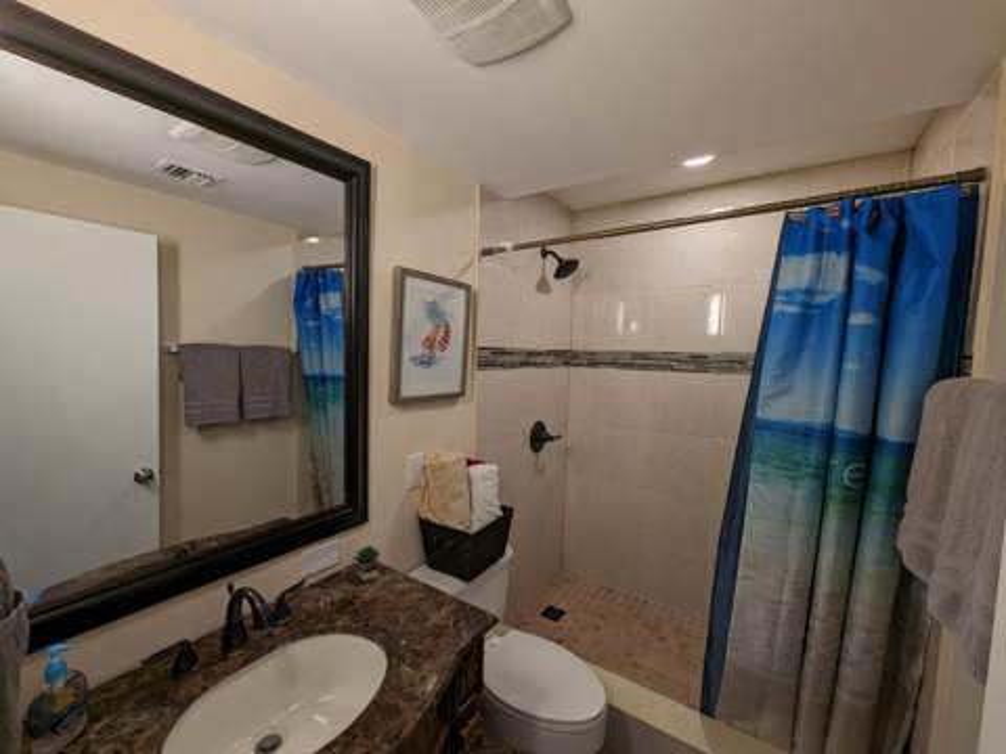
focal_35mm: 13
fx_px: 378
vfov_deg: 89.9
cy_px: 377
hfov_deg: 106.2
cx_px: 503
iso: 64
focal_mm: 1.95
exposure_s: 1/40
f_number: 2.2
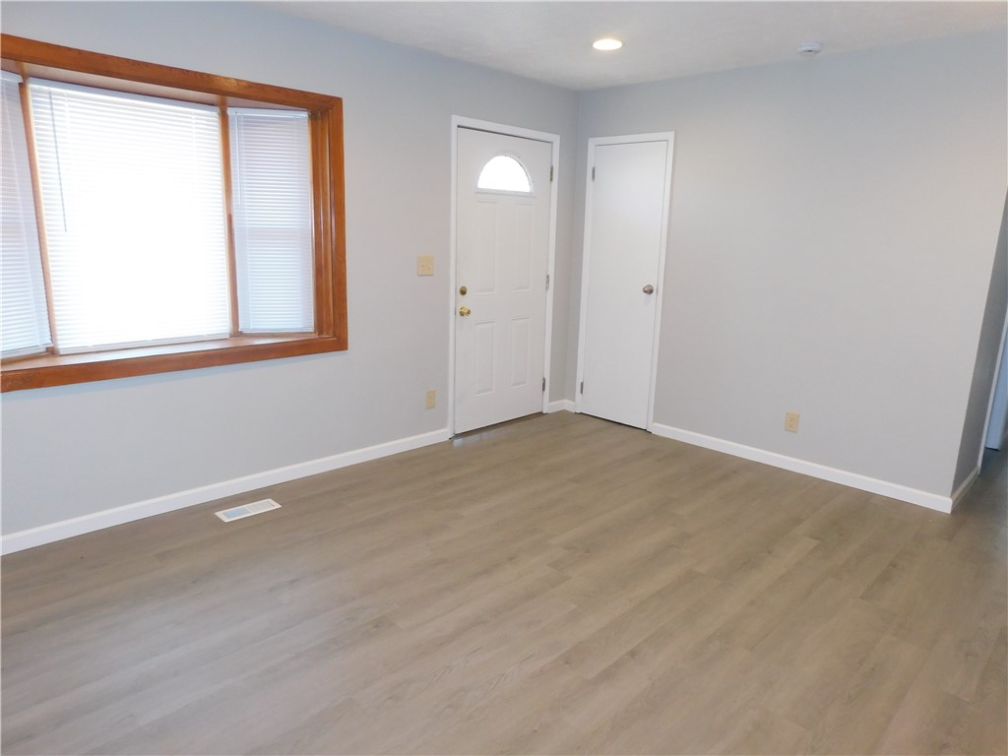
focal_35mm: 23
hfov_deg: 73.9
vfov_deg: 58.9
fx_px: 670
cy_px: 378
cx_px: 504
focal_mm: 4
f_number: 3
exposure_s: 1/30
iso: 200
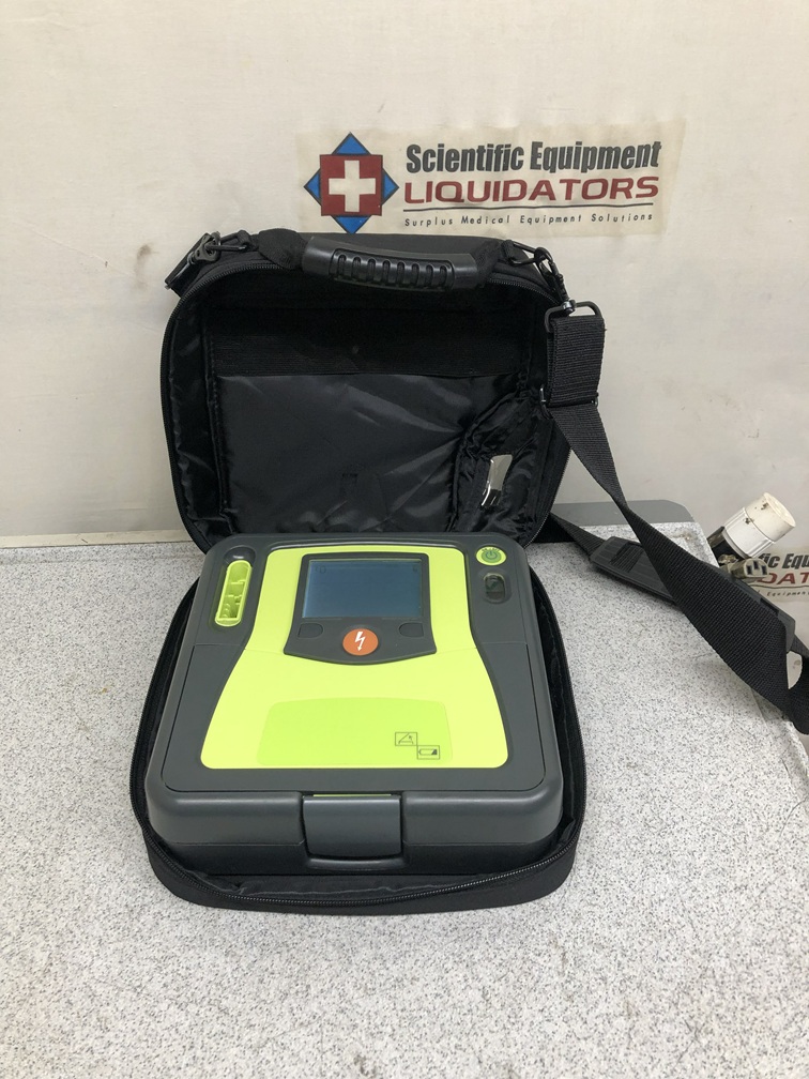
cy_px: 540
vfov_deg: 63.4
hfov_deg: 49.7
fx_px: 873
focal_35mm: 28
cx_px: 404
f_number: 1.8
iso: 25
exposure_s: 1/30
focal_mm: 3.99
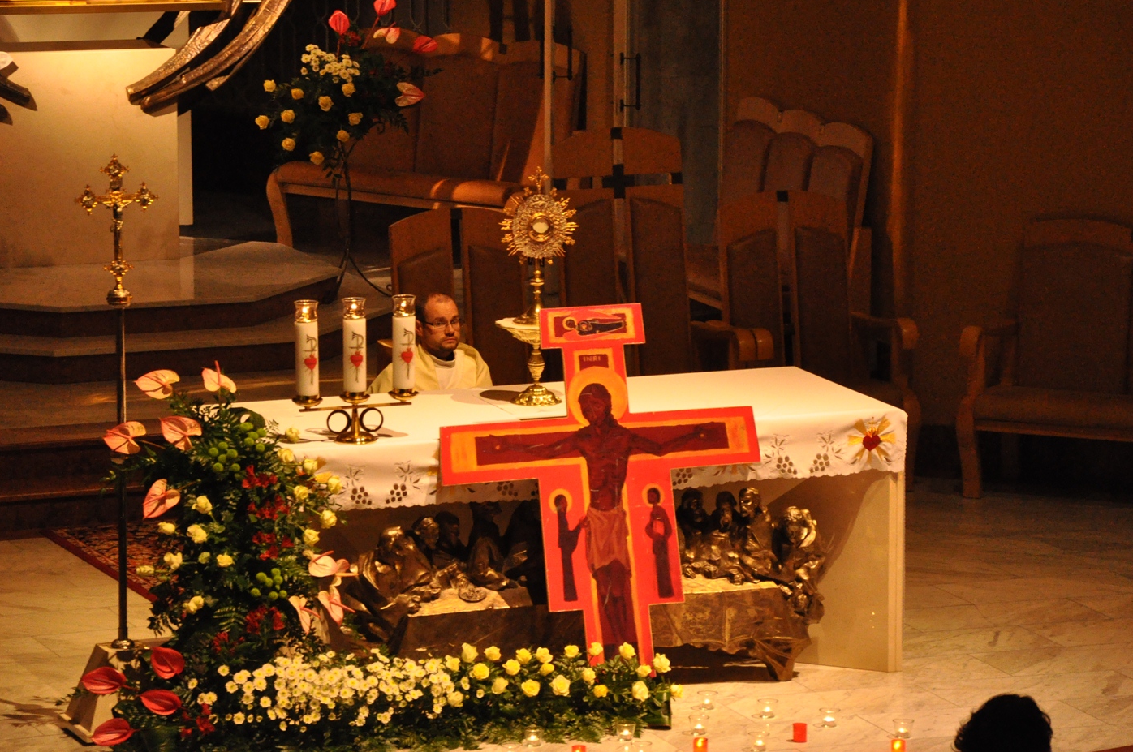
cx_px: 588
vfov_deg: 7.6
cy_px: 335
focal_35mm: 181
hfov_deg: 11.4
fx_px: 5676
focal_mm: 105
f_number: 5.6
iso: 2500
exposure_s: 1/40
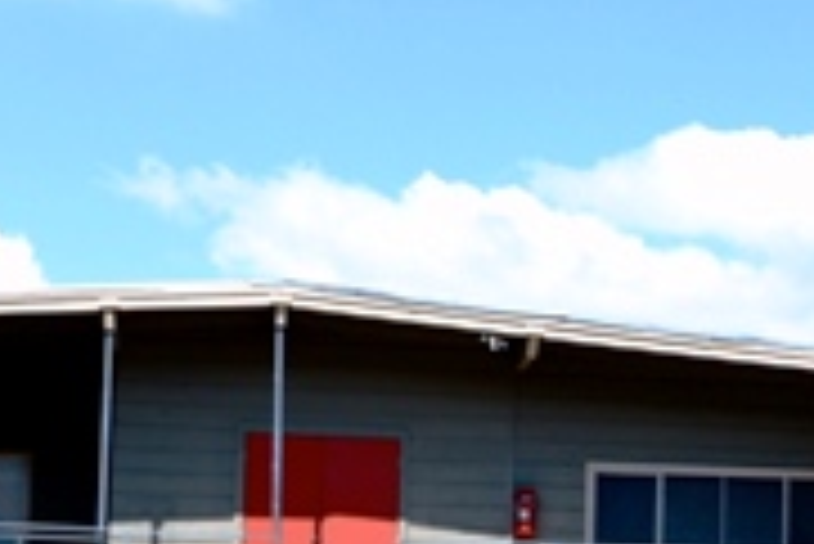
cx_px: 625
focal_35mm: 106
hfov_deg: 19.1
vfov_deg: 12.6
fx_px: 2399
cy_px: 690
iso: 100
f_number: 7.1
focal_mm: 20
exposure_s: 1/200
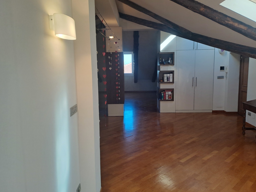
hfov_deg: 65.3
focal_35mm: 27
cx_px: 135
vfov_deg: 51.3
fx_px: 200
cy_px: 91
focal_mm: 4.65
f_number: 1.8
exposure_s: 1/101
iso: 32
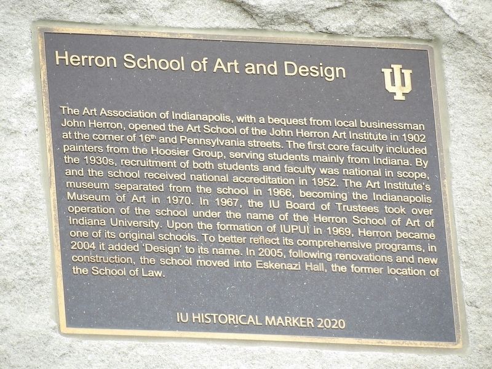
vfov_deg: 2.5
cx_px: 246
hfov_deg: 3.3
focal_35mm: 604
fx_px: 8585
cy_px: 184
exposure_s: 1/125
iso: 100
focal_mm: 108.3
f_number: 4.2
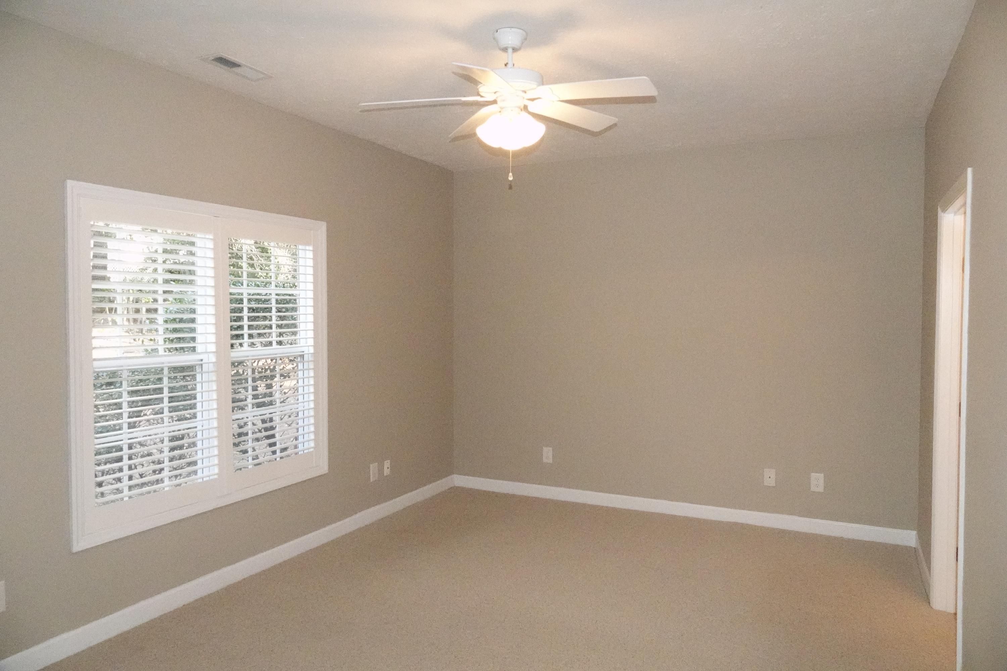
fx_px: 671
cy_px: 336
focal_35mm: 24
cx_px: 504
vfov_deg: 53.1
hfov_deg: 73.7
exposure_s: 1/250
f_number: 4
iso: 10000
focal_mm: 8.84
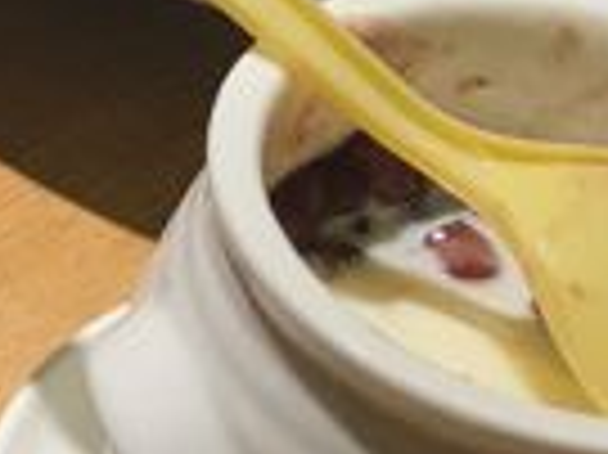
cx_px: -324
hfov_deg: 12.9
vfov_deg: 10.0
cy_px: -160
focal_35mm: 145
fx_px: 2545
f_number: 1.8
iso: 20
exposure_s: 1/33
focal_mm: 3.99
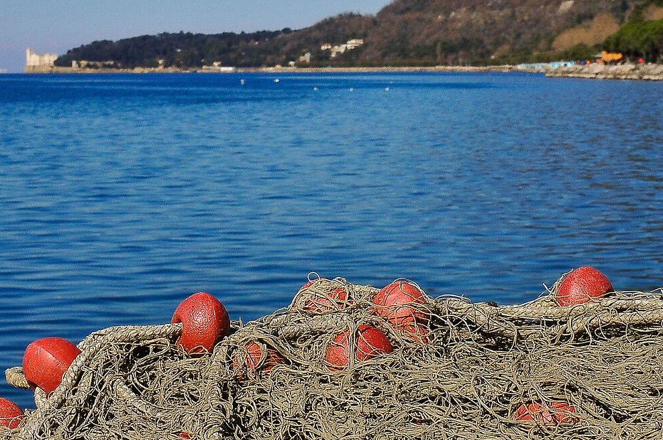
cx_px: 347
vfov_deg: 13.3
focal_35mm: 102
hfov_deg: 20.0
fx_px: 1876
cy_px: 34
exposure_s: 1/320
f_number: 16
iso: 200
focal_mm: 28
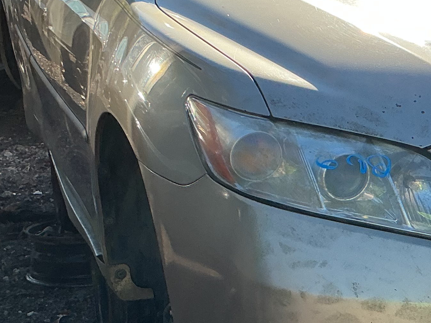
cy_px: 147
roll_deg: +0.0
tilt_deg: -12.9
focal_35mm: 87
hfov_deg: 21.2
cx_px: 497
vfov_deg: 17.0
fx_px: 1083
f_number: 1.8
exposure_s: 1/962
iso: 25
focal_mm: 3
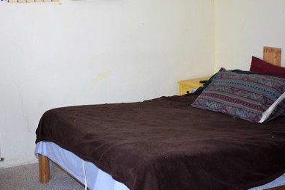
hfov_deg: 34.7
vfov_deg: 23.7
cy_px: 61
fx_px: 450
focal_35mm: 57
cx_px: 86
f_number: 3.8
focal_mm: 23
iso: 200
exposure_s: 1/30
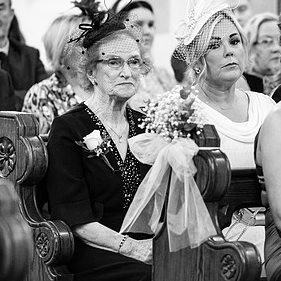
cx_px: 174
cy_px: 110
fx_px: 2544
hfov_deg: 6.3
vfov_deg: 6.3
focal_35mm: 277
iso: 1600
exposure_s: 1/160
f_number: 2
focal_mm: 90
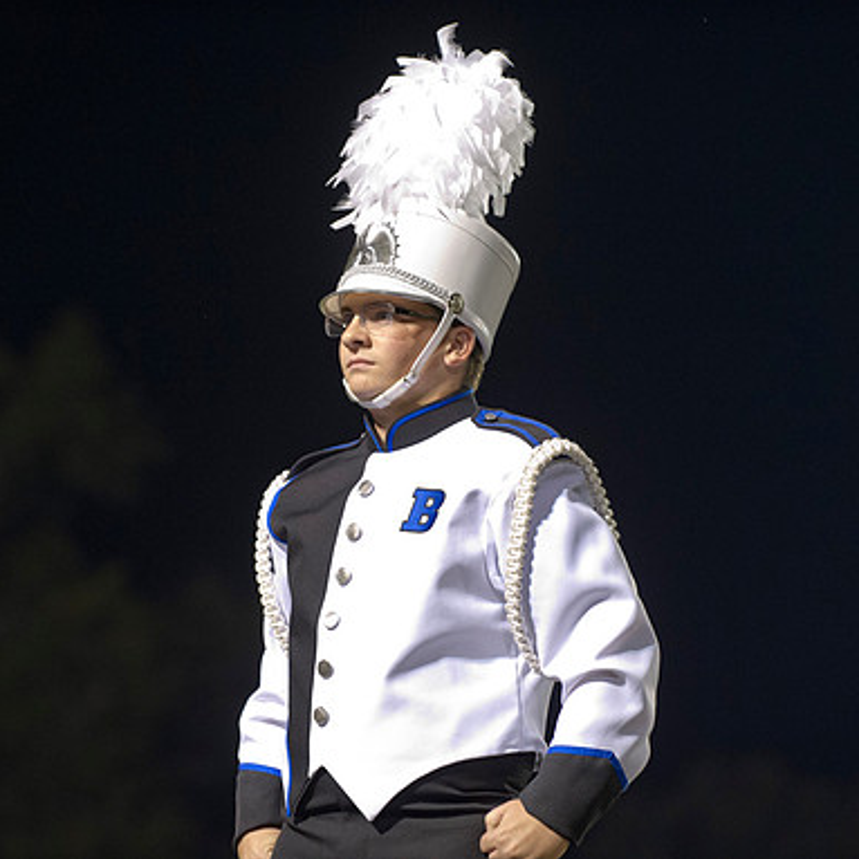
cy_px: 428
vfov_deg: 9.1
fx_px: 5418
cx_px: 397
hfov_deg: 9.1
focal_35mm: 193
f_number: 3.2
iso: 3200
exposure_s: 1/125
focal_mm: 150
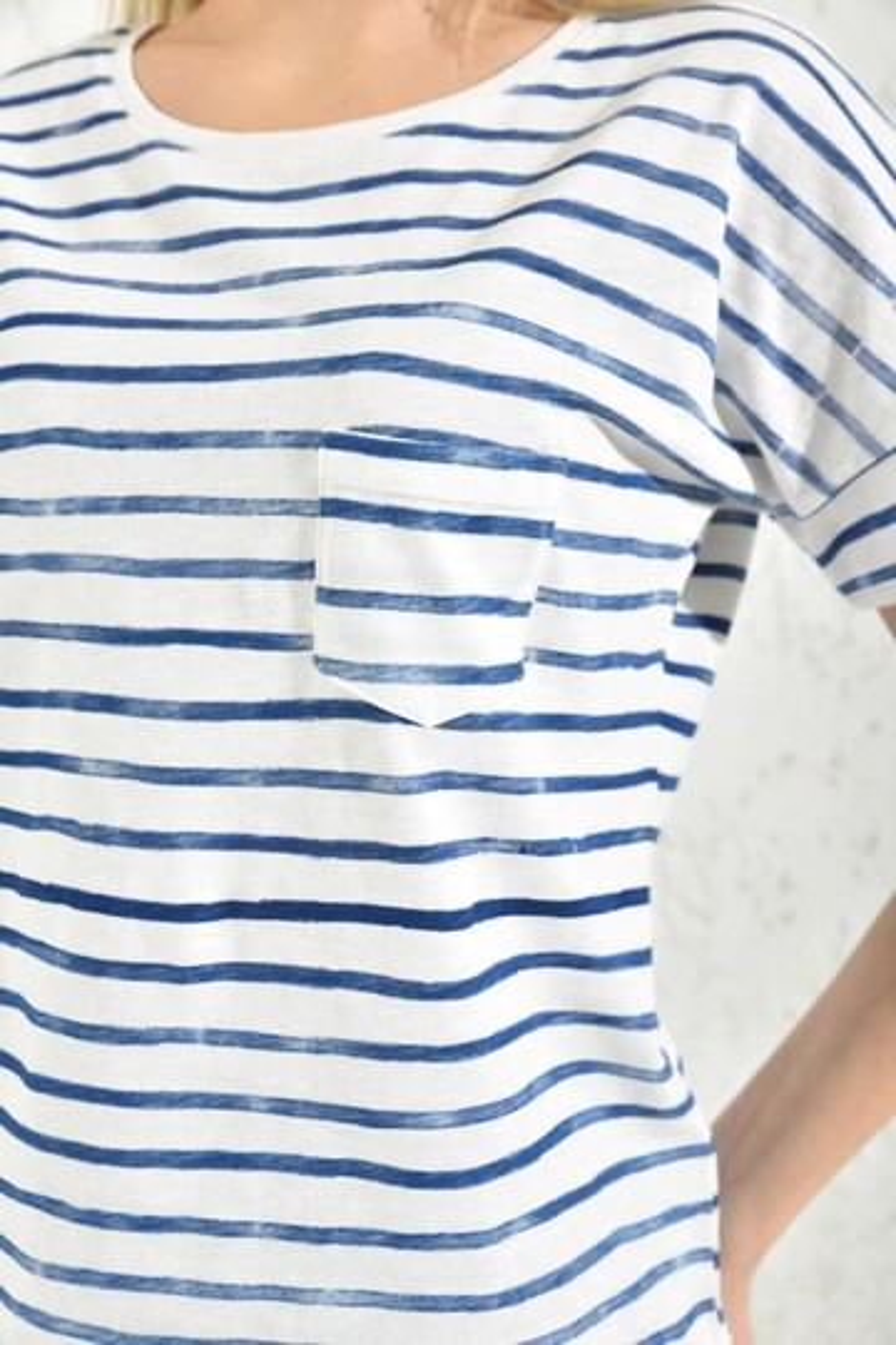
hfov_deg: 28.1
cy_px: 672
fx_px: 1792
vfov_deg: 41.1
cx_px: 448
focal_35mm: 48
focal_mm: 48
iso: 100
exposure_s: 1/160
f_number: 7.1
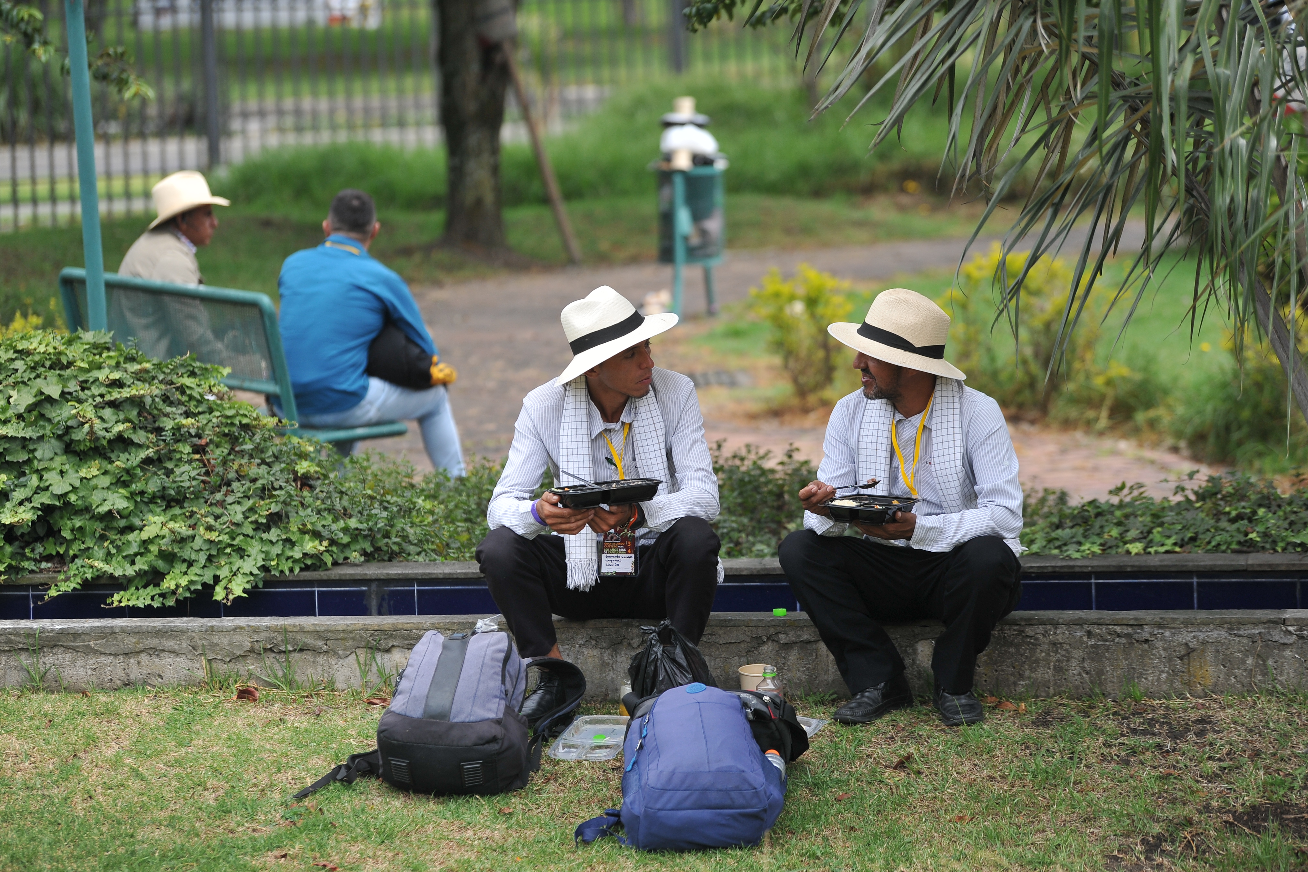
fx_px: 4759
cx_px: 650
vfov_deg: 10.5
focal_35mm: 131
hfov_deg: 15.6
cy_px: 438
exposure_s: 1/4000
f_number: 2.8
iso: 500
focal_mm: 130
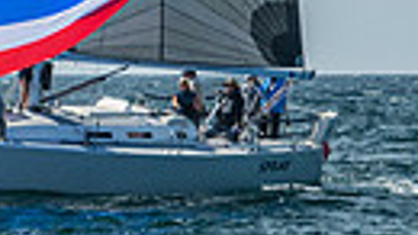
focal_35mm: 1122
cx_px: 2
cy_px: -395
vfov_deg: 1.1
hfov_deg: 1.9
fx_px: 12431
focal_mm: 145
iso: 400
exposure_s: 1/640
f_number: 10
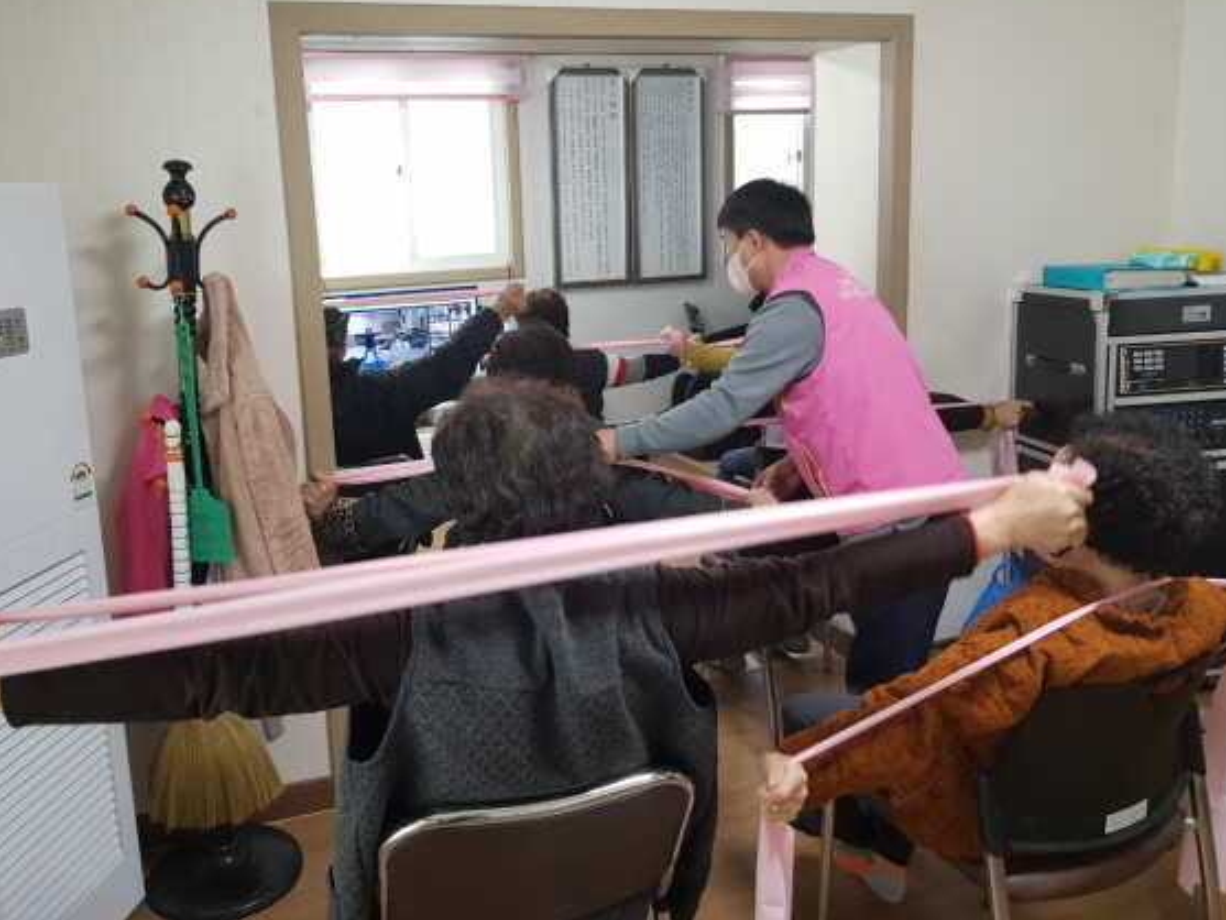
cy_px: 431
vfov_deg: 49.7
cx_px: 581
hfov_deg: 63.4
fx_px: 992
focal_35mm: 28
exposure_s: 1/60.2
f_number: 1.7
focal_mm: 4.2
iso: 200
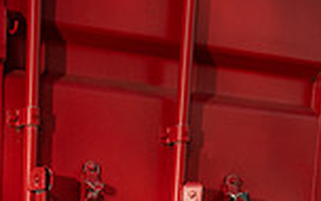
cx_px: 38
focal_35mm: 112
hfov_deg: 18.3
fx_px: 980
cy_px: 465
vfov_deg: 10.3
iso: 200
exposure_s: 1/250
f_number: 8
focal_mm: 37
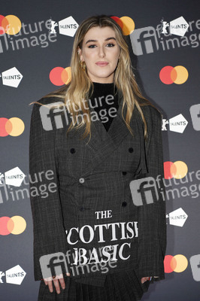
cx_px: 100
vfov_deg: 28.9
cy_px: 150
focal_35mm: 70
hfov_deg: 19.4
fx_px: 584
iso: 800
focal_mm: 70
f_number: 3.5
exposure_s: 1/250
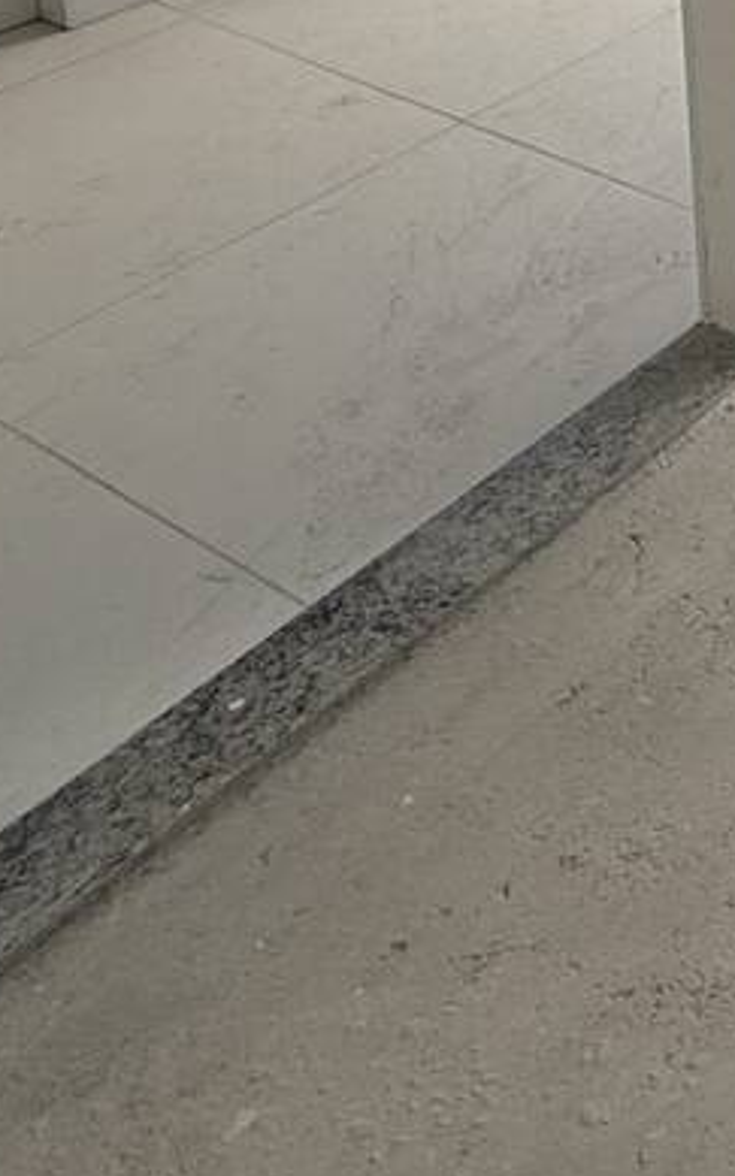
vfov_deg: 28.8
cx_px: 1406
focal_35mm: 55
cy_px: -414
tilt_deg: -17.0
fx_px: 1763
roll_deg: -3.2
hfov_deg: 17.7
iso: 64
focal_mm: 2.22
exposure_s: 1/250
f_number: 2.2
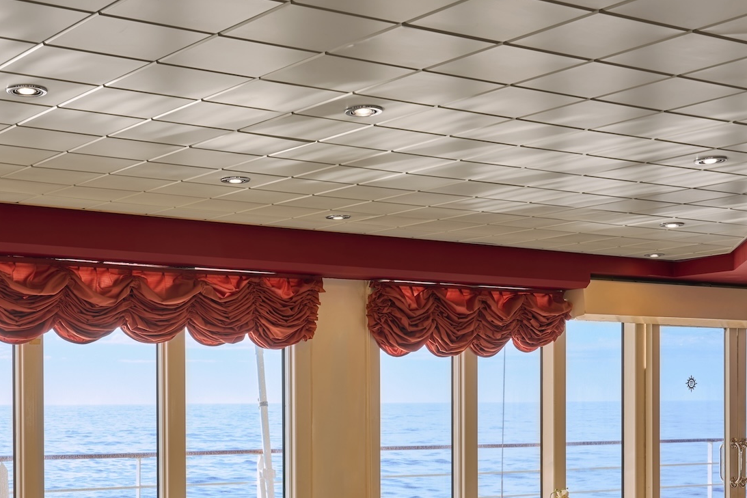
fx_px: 1349
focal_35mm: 65
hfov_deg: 30.9
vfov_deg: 20.6
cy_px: 428
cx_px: 292
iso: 200
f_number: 11
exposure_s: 1/125
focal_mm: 37
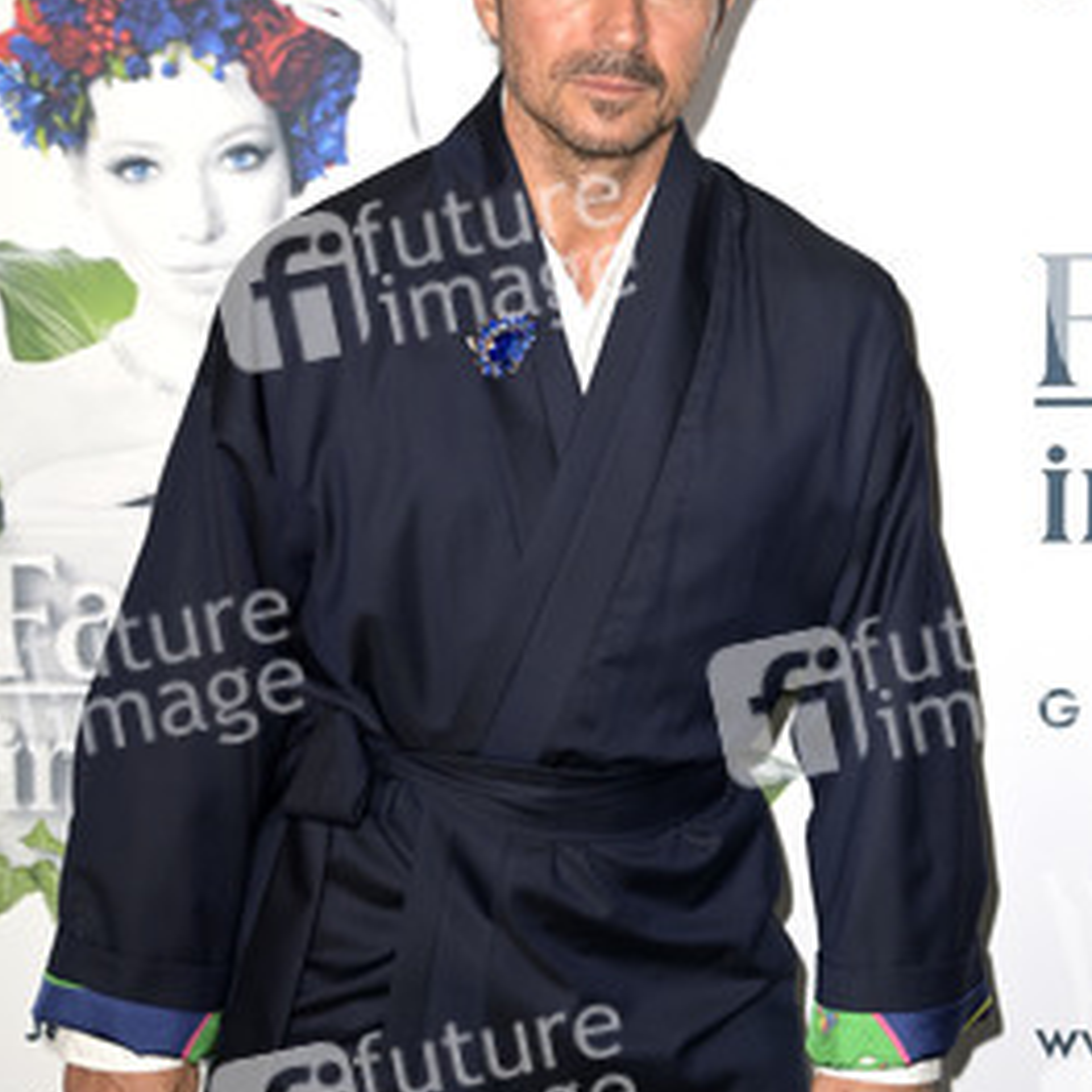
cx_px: 544
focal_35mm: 106
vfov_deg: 16.4
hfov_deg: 16.4
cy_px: 482
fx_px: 3783
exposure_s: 1/250
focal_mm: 82
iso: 640
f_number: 5.6
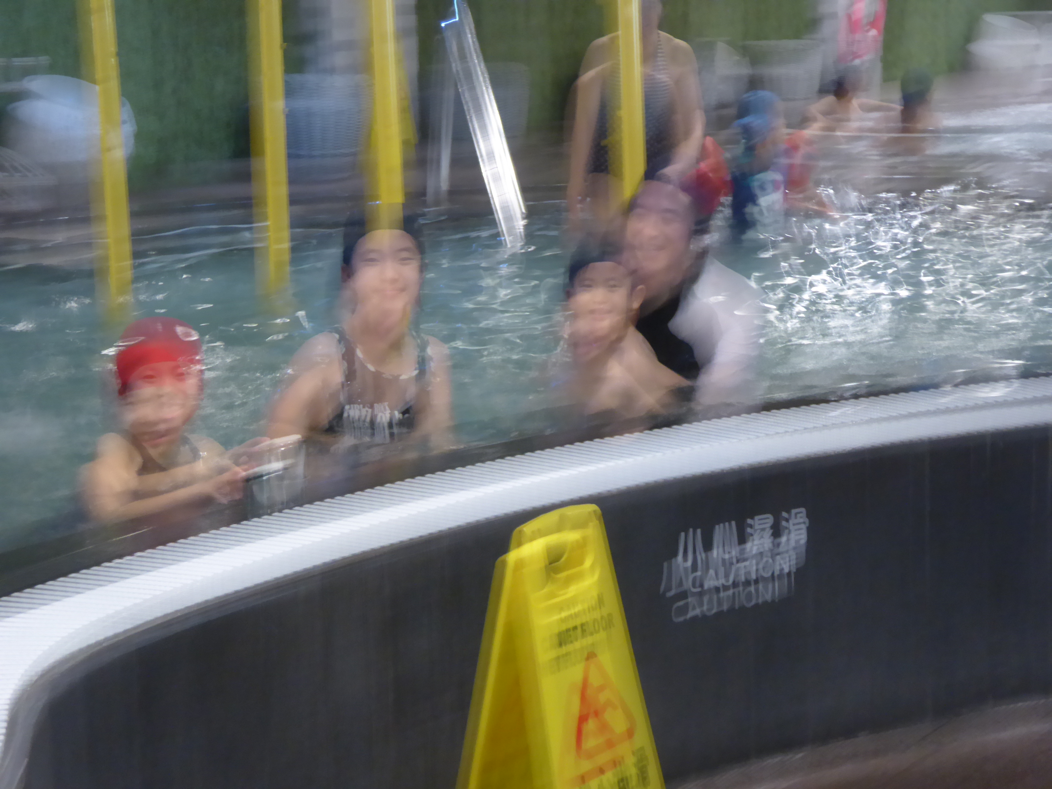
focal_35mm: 85
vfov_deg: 17.4
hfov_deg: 23.0
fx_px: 2583
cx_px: 526
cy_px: 394
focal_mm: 14.1
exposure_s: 1/4
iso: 400
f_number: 4.7
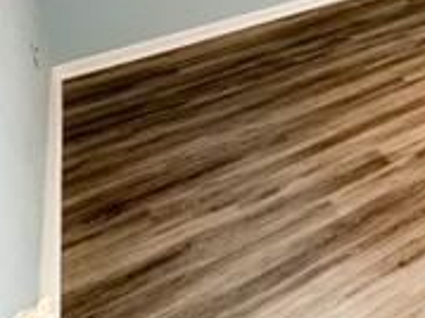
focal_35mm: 50
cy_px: -142
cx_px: 641
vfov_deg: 23.8
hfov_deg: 26.9
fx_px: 613
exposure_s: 1/120
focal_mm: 2.22
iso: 320
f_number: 2.2
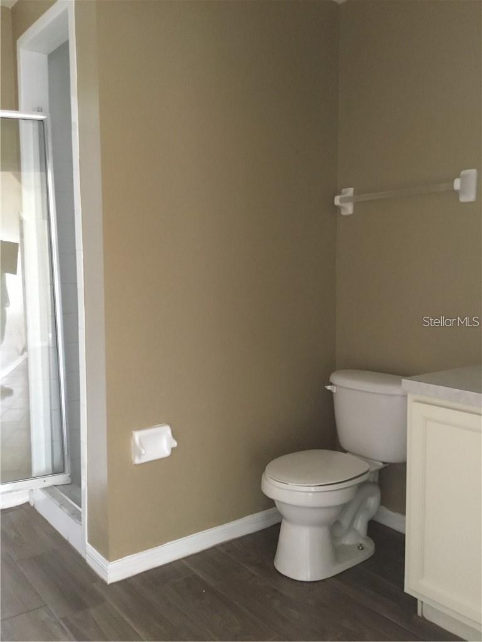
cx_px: 241
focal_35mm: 31
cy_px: 321
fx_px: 576
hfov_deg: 45.4
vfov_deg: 58.4
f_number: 2.4
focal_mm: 3.3
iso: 400
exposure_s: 1/15
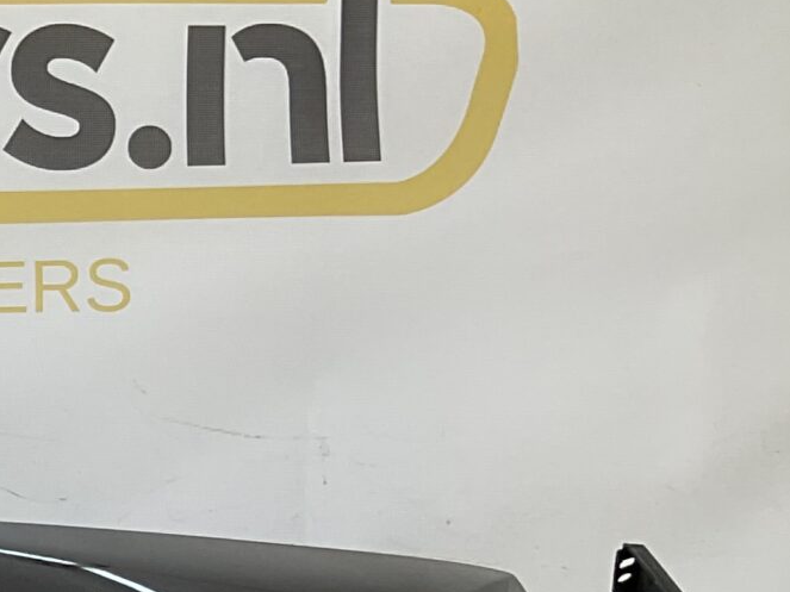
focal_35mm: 112
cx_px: -574
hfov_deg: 15.4
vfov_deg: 12.5
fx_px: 2556
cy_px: 920
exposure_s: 1/297
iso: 16
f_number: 1.8
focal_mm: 3
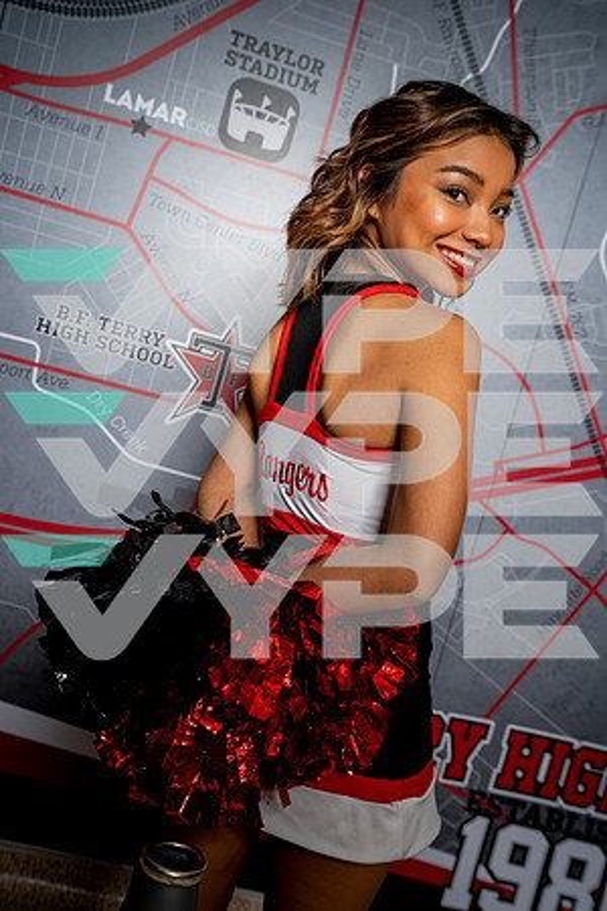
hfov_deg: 37.9
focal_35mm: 35
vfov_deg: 54.4
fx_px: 885
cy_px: 456
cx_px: 304
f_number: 4.5
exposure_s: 1/250
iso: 100
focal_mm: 35
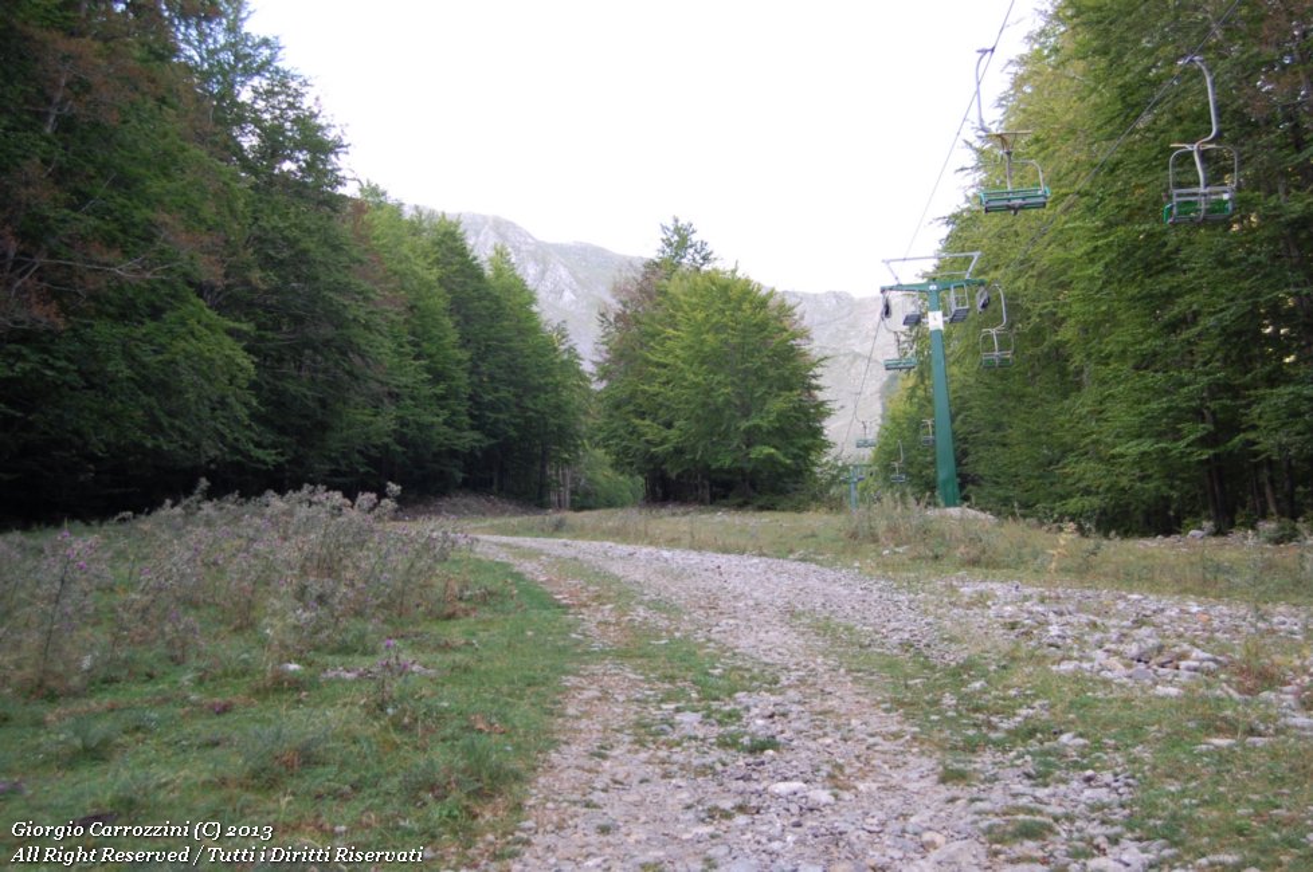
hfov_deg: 49.6
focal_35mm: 39
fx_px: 1421
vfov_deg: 34.1
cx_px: 656
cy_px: 436
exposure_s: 1/125
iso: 400
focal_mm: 26
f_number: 5.6
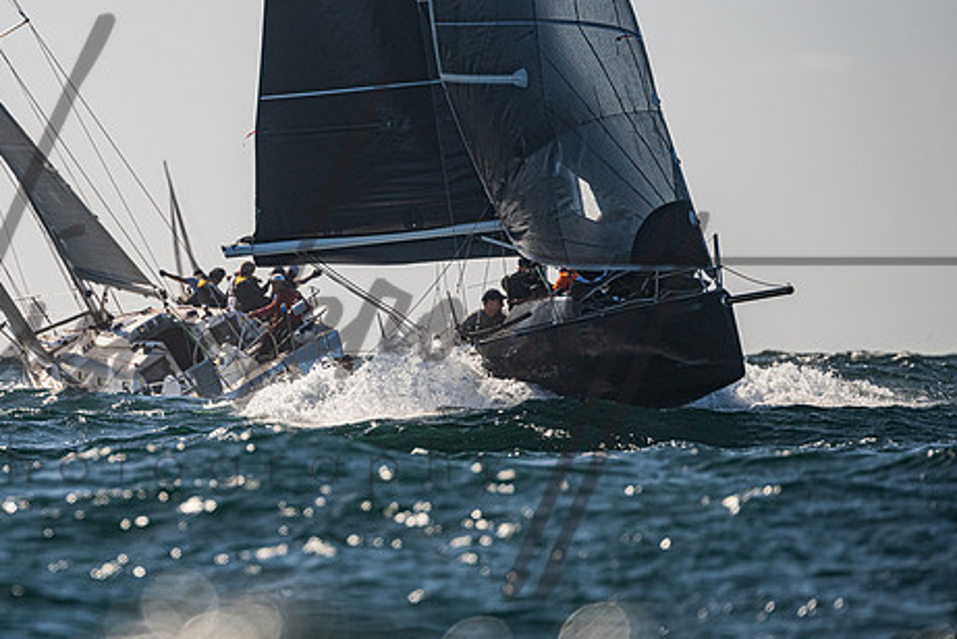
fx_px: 15028
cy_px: 196
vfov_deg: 2.4
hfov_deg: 3.6
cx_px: 231
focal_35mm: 565
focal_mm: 340
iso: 320
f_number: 6.3
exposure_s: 1/5000
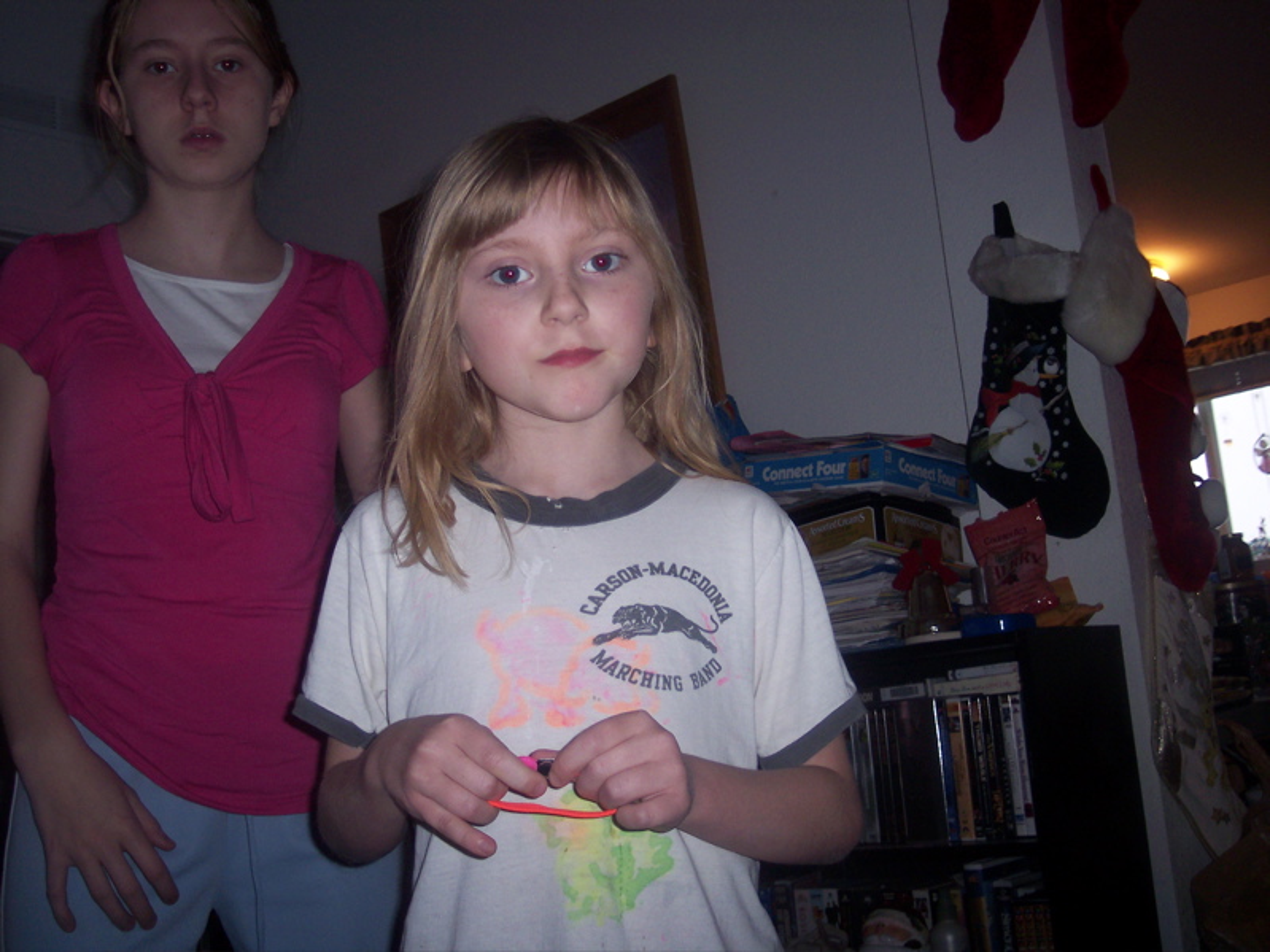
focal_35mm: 38
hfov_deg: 49.0
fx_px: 1394
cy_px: 476
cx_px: 635
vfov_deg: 37.7
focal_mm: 8
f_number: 2.8
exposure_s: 1/30
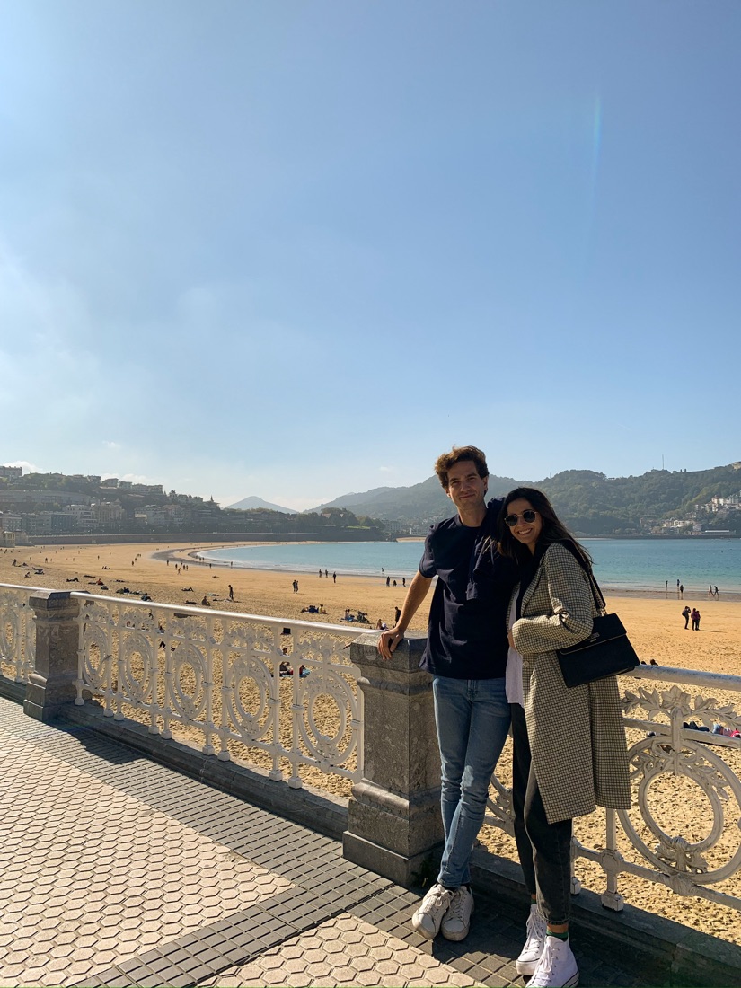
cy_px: 494
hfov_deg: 53.1
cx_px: 370
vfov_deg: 67.3
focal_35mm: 26
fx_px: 742
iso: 25
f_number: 1.8
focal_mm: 4.25
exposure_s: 1/5000
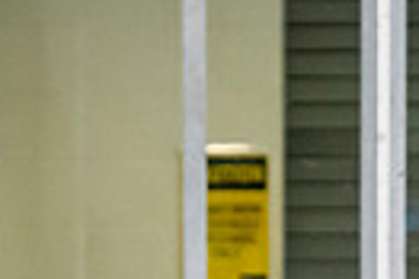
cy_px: 605
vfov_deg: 1.4
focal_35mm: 982
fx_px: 11415
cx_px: 206
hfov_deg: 2.1
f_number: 3.2
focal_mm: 150
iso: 2000
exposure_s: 1/640
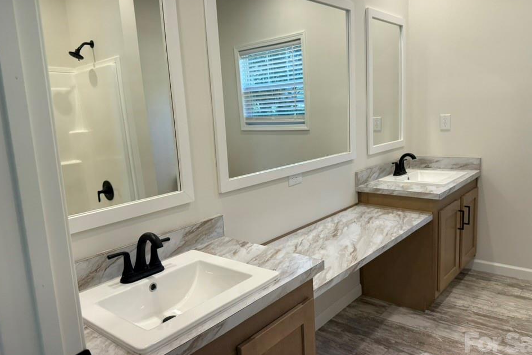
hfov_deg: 67.4
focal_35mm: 27
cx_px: 267
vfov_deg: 47.9
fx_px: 399
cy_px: 172
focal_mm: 6.76
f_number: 1.78
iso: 50
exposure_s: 1/120
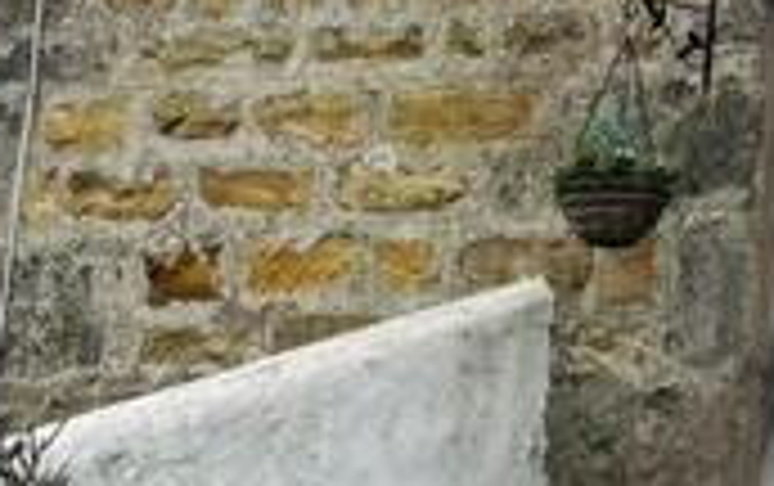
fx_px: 3464
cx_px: 1809
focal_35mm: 164
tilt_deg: +14.0
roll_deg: +0.1
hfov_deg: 10.9
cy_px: -338
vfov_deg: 7.8
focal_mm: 5.96
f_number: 1.6
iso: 50
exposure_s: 1/2151
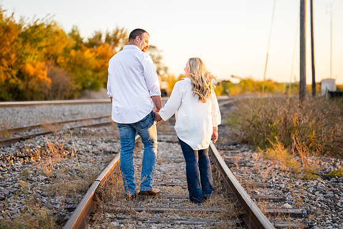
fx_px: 591
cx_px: 163
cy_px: 113
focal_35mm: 62
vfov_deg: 21.9
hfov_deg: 32.4
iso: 160
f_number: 1.2
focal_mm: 50
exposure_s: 1/1600
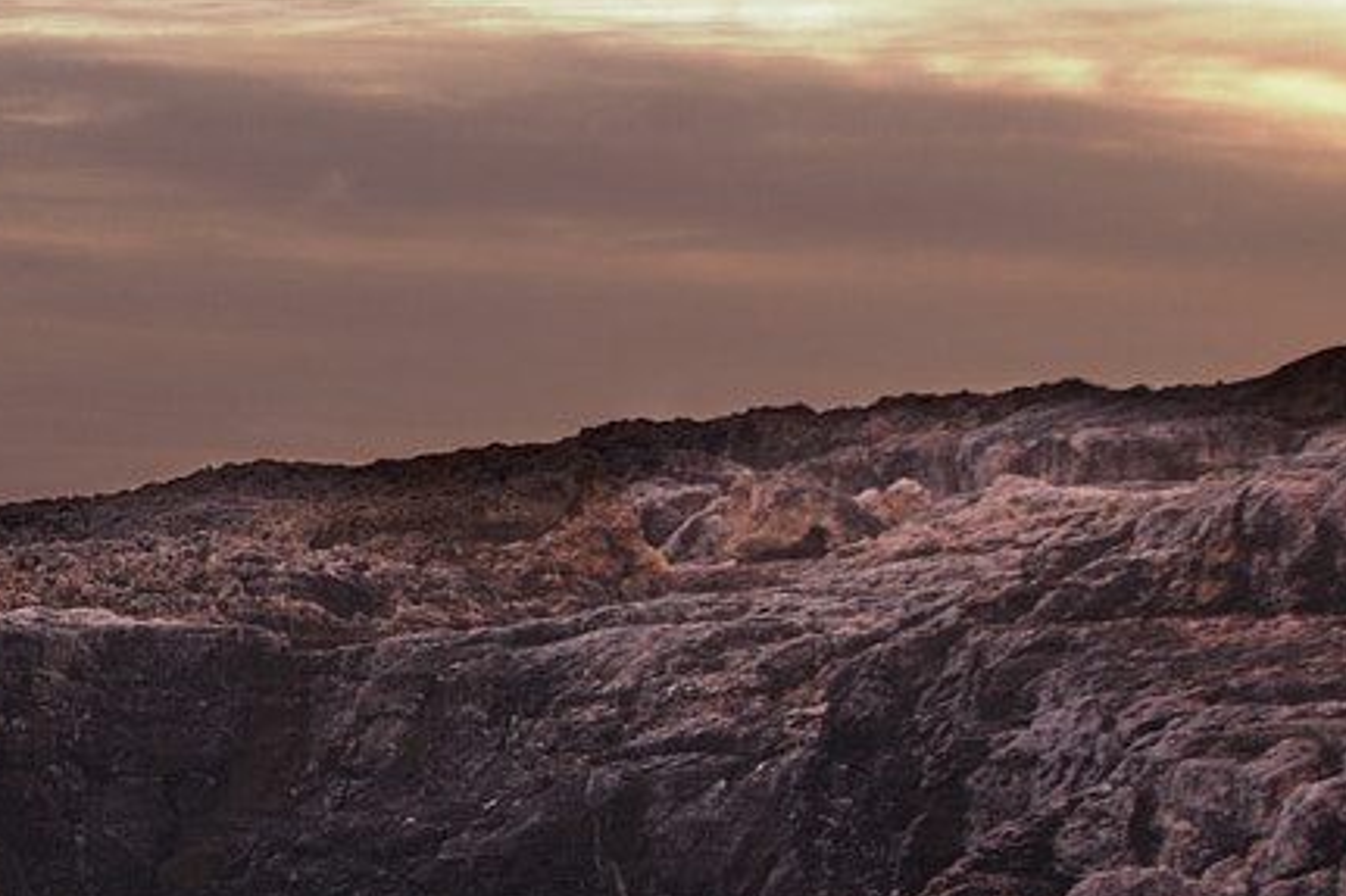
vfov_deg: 14.9
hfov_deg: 19.5
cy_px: 1002
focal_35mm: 89
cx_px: -746
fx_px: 3326
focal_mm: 16
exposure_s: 1/400
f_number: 2.8
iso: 400
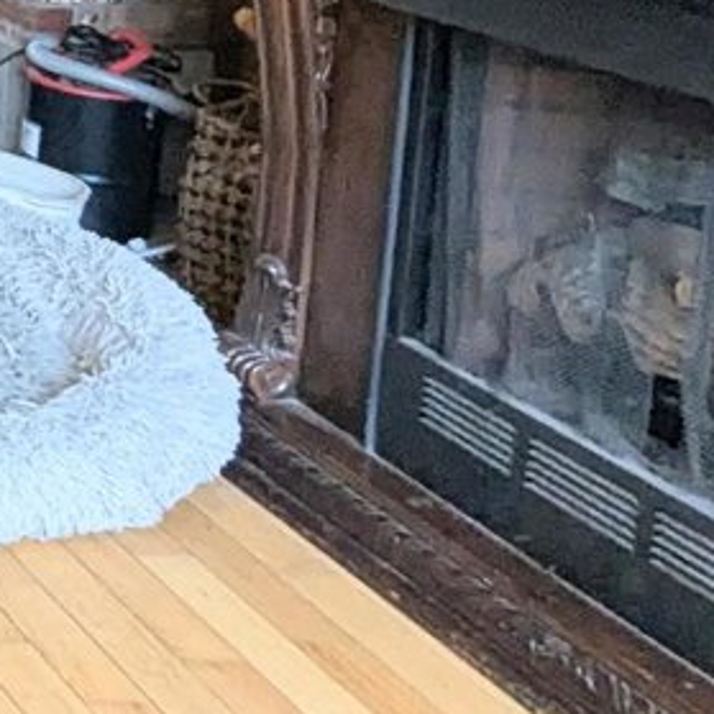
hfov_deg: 16.3
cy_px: -223
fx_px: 1540
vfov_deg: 23.1
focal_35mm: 66
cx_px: -878
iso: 496
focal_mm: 1.95
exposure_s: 1/120
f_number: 2.2
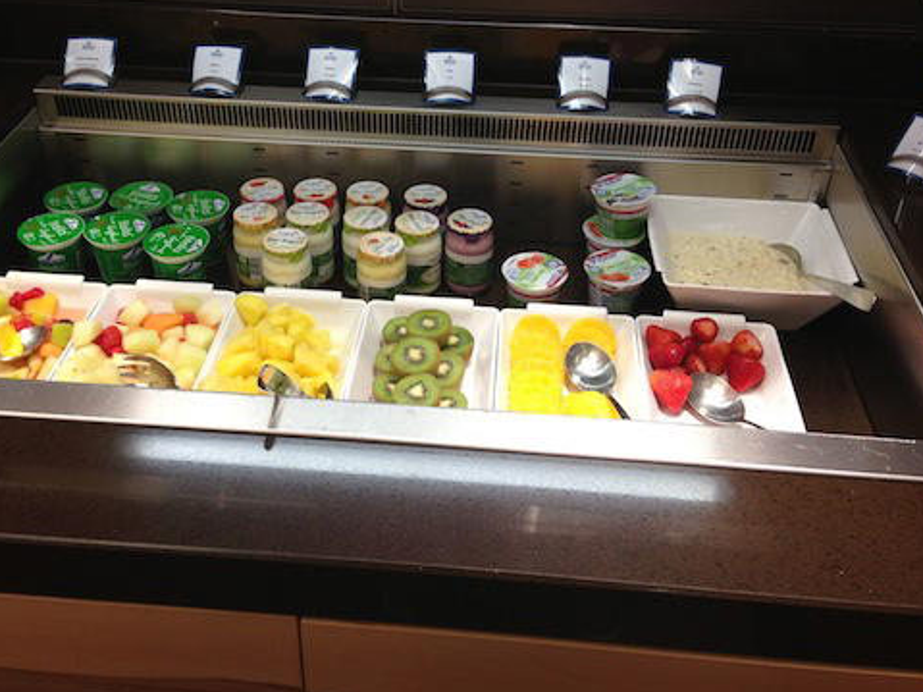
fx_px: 1066
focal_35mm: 40
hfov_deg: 46.8
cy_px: 286
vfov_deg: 35.8
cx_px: 426
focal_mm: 4.13
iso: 50
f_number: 2.4
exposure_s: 1/60
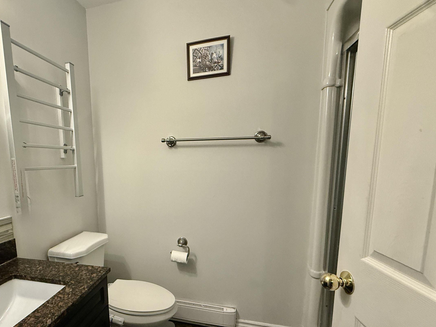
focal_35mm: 20
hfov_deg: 79.6
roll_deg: +1.5
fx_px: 252
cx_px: 153
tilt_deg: -8.2
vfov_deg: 65.2
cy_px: 200
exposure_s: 1/60
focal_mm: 2.22
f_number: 2.2
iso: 320
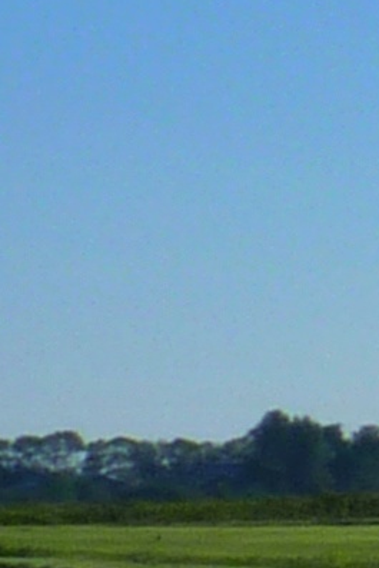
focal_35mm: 283
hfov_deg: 3.8
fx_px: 4465
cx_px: 2597
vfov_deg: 7.3
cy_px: 140
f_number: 6.3
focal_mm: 4.8
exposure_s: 1/400
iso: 80
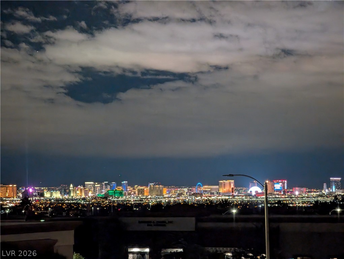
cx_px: 172
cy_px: 130
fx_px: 1164
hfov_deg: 16.8
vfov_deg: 12.7
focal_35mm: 117
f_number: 3.5
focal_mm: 19
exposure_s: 1/20
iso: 1335
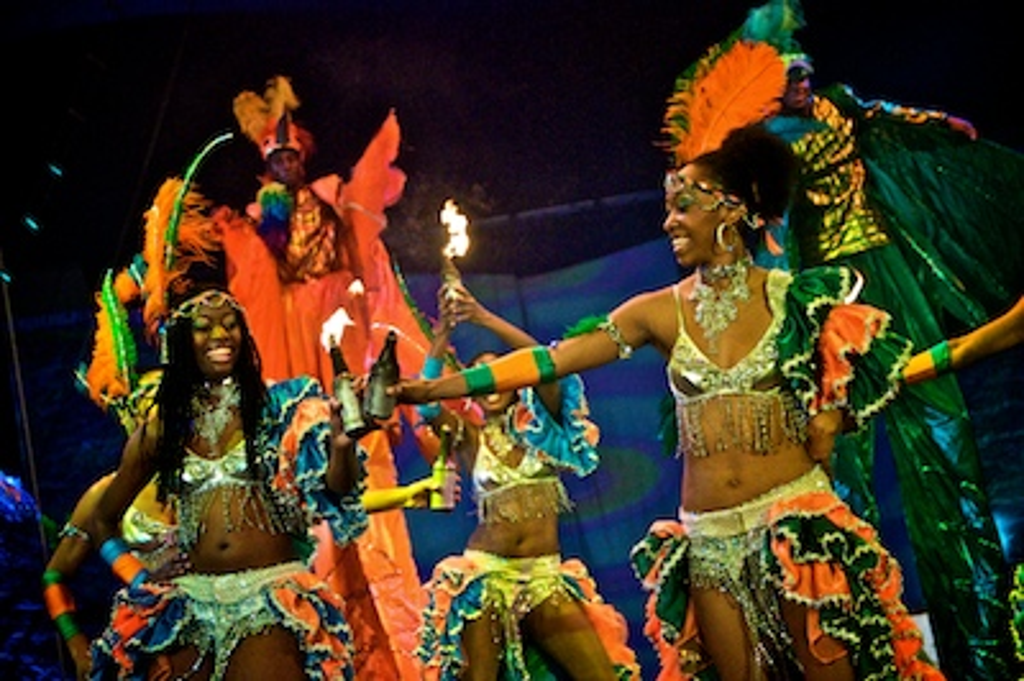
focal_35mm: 90
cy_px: 340
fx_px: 2558
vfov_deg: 15.2
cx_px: 512
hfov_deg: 22.6
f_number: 4
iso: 2500
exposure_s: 1/400
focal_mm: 60
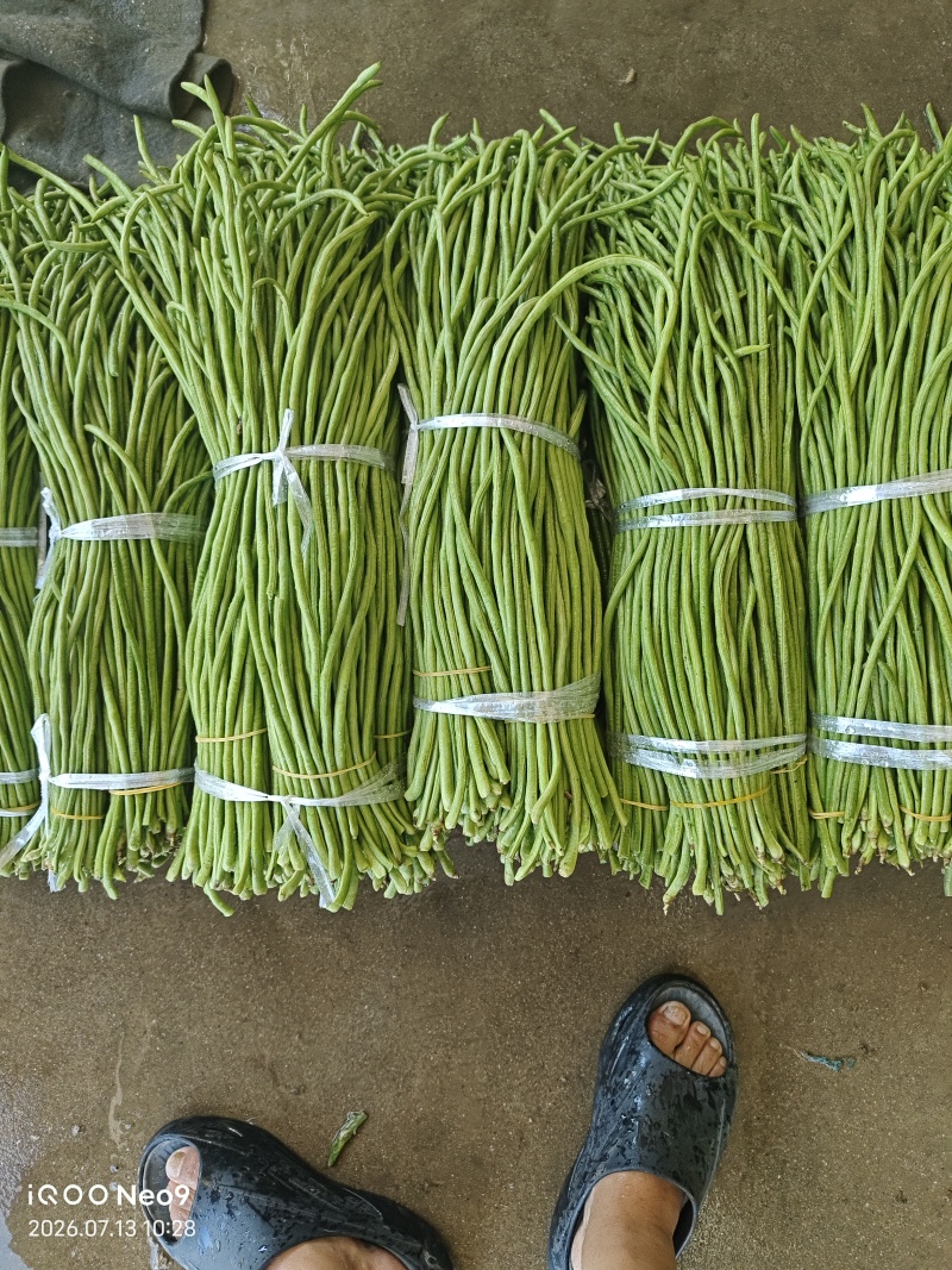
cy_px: 635
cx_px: 476
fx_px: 844
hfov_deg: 58.9
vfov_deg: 73.9
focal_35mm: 23
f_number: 1.88
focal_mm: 5.56
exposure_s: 1/100
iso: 116
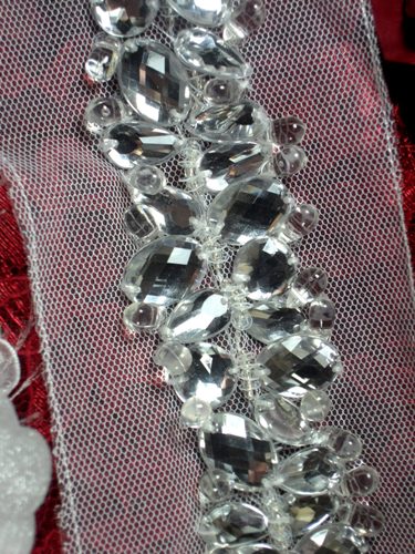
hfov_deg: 19.4
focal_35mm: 76
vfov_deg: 25.7
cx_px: 208
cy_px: 277
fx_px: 1215
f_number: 4.4
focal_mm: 13.7
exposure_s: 1/90
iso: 80
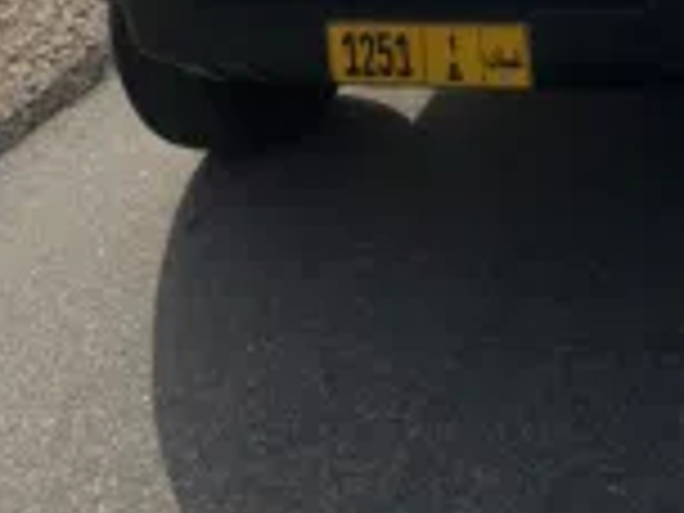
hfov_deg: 29.1
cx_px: 652
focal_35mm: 63
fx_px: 1245
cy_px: -297
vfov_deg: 19.6
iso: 80
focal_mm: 6.86
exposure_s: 1/13699
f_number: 1.78
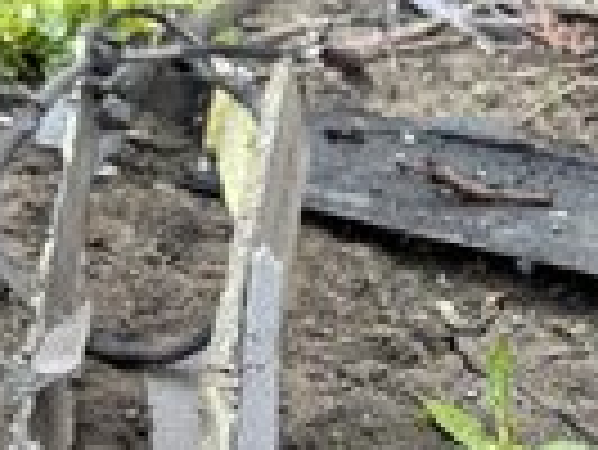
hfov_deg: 26.7
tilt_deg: -34.6
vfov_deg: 19.9
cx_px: 450
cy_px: 432
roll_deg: -1.3
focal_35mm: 72
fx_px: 1245
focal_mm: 6.76
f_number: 1.78
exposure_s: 1/383
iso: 80
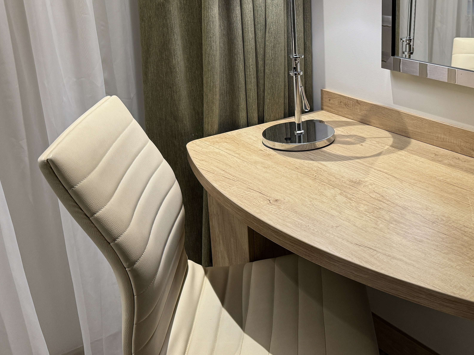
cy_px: 133
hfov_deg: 41.7
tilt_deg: -18.1
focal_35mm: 43
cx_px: 387
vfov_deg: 33.4
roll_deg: -0.7
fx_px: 589
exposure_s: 1/121
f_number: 1.78
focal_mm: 6.86
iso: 200
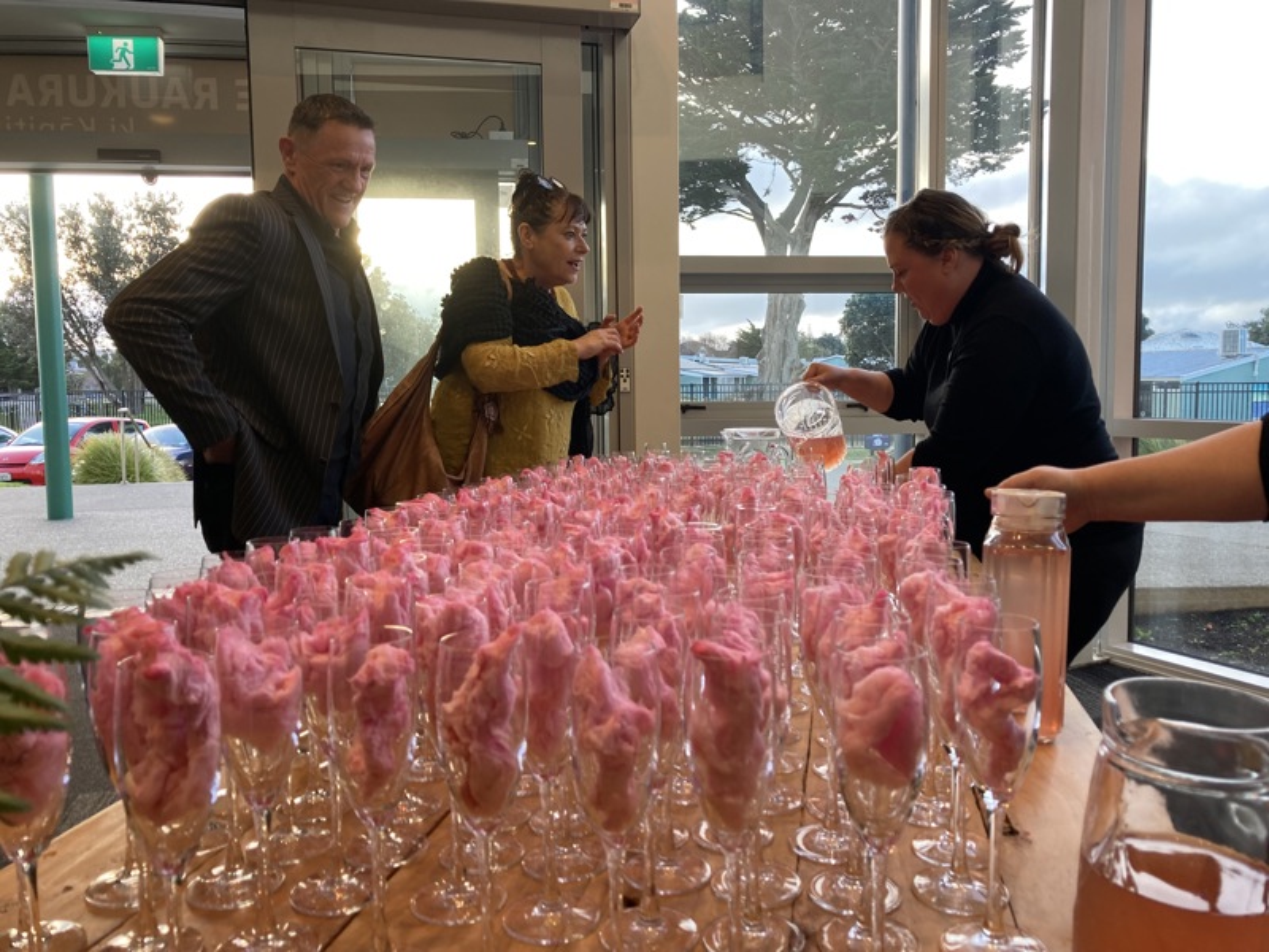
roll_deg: -0.2
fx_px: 1026
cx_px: 634
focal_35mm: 28
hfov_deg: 63.4
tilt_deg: -3.7
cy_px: 476
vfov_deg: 49.7
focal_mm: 3.99
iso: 50
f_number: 1.8
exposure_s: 1/50
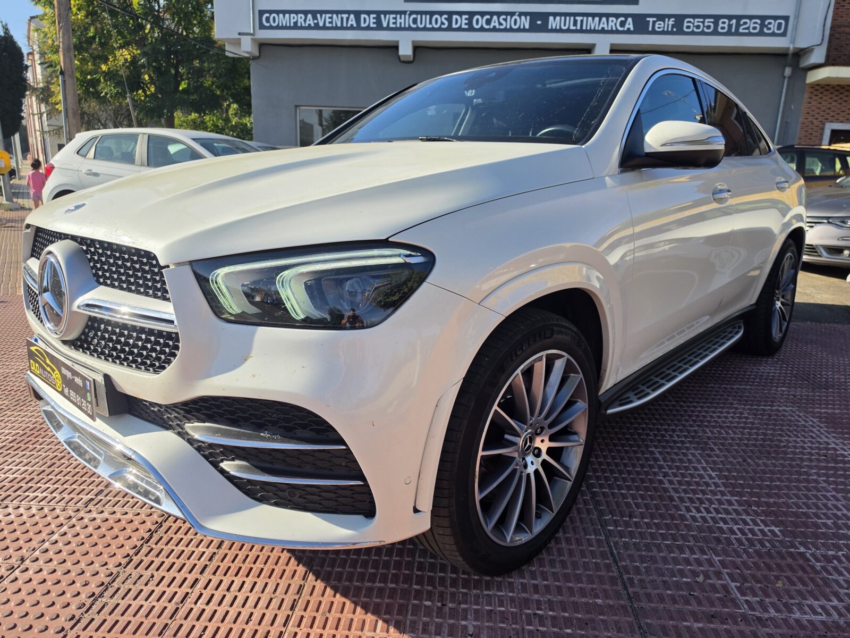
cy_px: 319
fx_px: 565
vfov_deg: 58.9
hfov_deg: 73.9
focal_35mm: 23
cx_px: 425
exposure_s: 1/5605
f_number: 1.4
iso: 64
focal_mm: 6.5
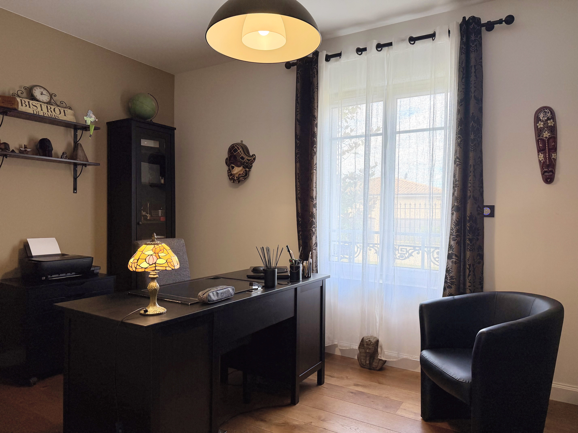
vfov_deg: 56.8
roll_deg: -0.4
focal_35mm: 24
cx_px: 289
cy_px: 216
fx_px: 401
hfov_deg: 71.6
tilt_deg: -0.5
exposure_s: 1/100
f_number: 1.78
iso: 125
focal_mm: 6.76
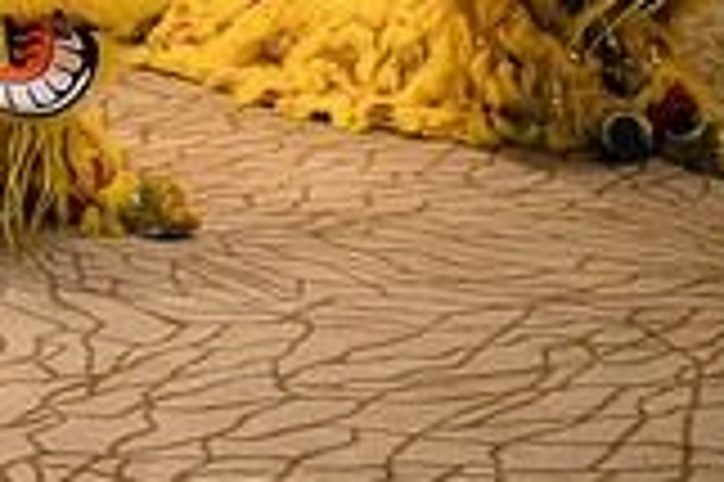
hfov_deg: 15.5
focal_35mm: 124
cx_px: -288
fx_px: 2491
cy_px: -255
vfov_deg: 10.6
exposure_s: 1/160
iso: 1000
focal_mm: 16
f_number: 2.8
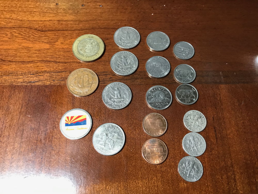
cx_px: 129
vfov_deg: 49.7
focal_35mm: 28
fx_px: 209
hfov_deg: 63.4
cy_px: 97
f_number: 1.8
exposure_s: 1/15
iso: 40
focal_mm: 3.99
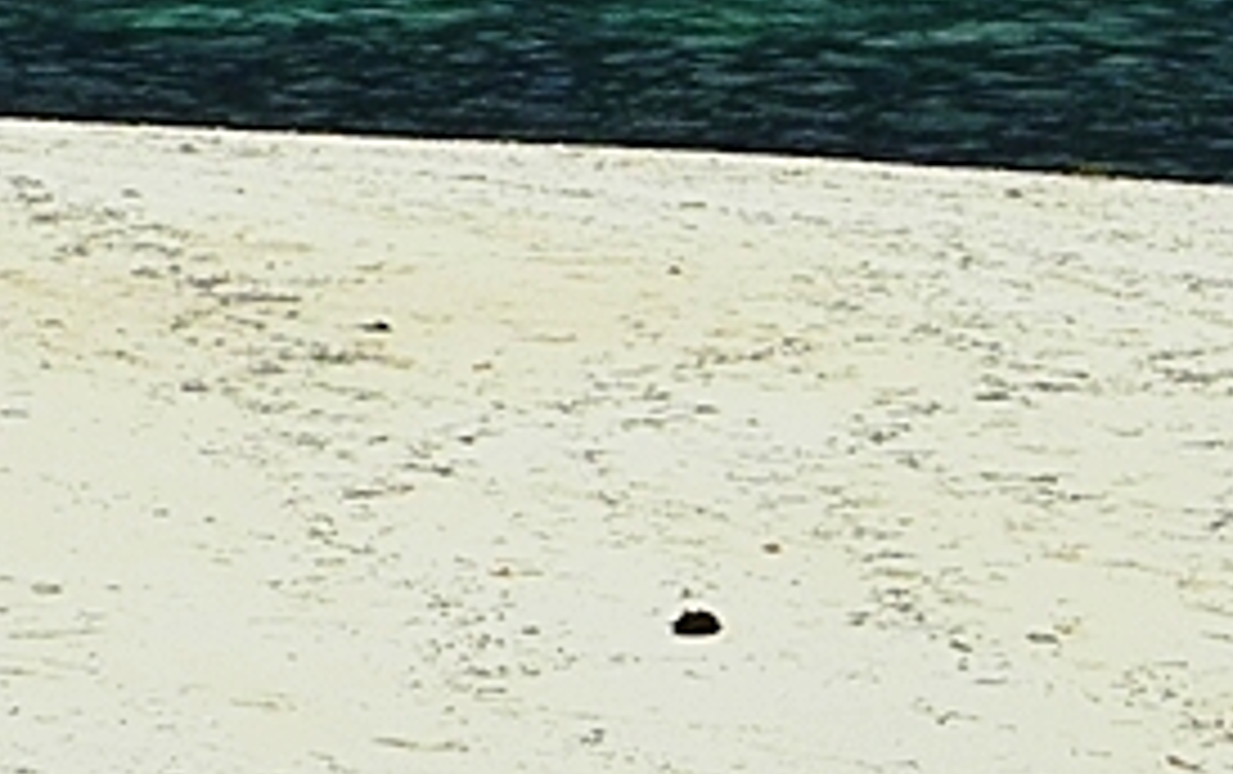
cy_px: 626
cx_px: 1323
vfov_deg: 4.3
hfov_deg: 6.8
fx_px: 10396
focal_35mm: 309
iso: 100
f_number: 6.3
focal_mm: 10.7
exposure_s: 1/363
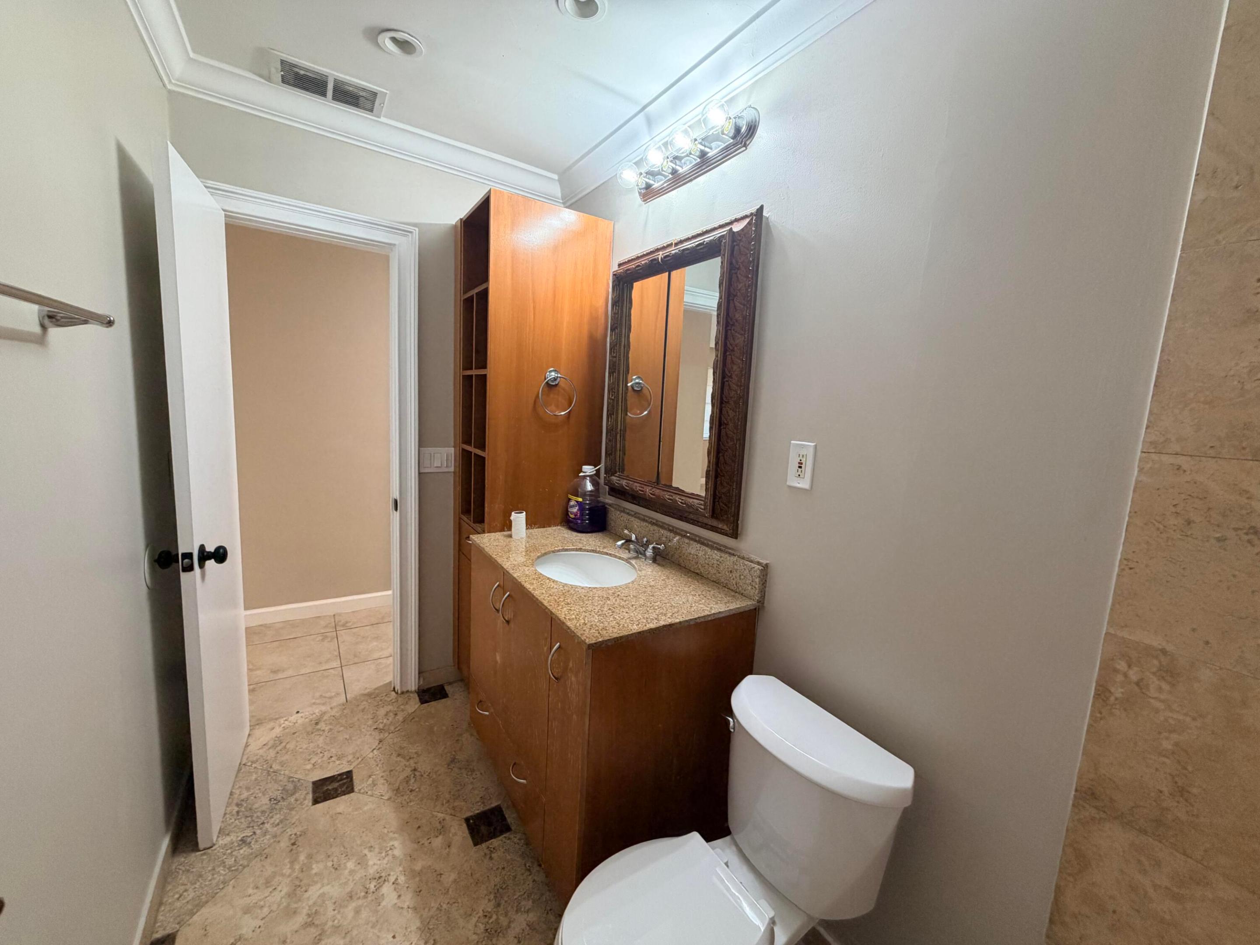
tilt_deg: -8.0
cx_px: 630
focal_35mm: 14
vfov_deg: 85.7
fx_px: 510
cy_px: 472
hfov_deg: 102.1
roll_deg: -2.5
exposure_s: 1/60
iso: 200
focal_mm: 2.22
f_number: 2.2
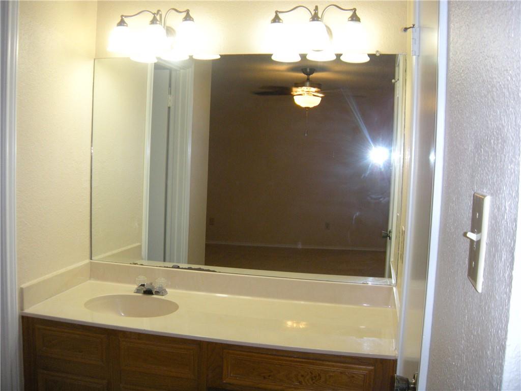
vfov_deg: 40.7
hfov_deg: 52.6
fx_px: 527
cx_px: 260
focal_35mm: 35
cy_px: 196
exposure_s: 1/45.6
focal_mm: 5.9
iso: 200
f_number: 3.8
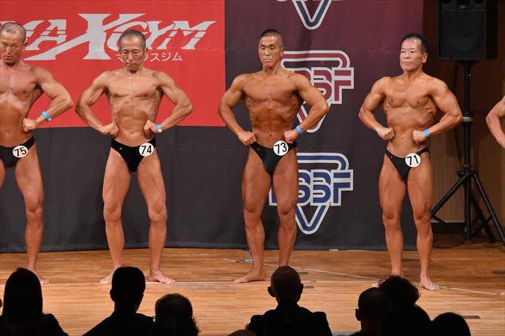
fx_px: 3365
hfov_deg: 8.6
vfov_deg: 5.7
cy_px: 168
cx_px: 252
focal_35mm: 240
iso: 8000
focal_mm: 160
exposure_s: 1/400
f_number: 5.6
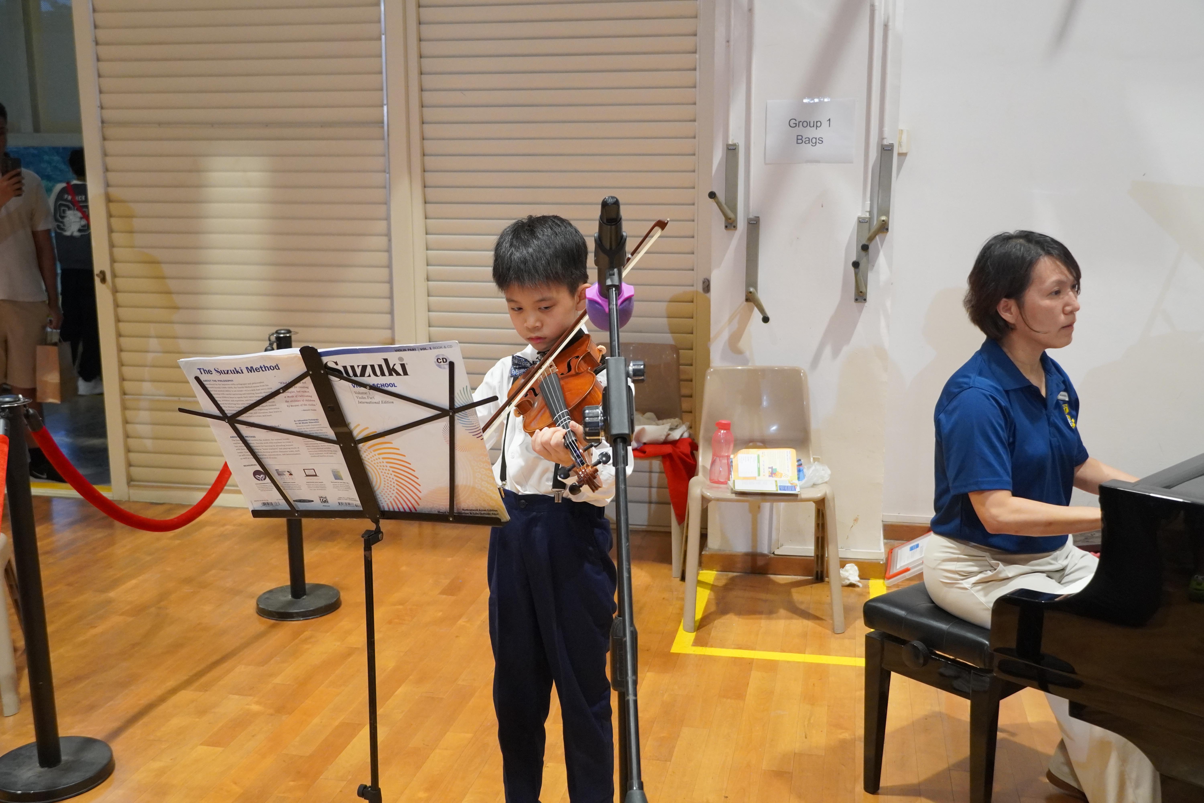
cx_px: 602
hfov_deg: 51.3
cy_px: 402
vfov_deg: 35.5
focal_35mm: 38
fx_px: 1254
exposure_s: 1/160
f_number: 4
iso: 2000
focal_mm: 25
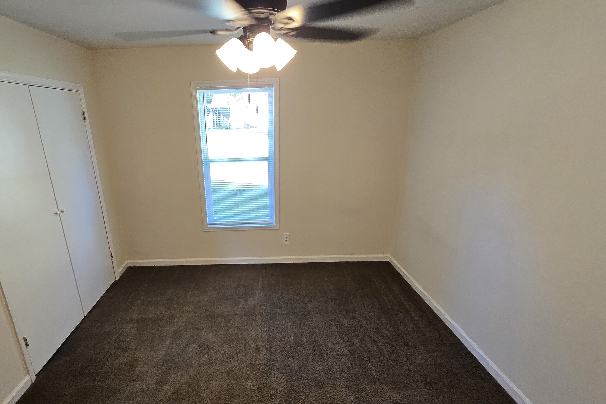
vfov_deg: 66.7
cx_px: 253
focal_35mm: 18
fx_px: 303
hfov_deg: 89.2
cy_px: 242
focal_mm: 2.2
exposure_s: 1/60
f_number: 2.2
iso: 160
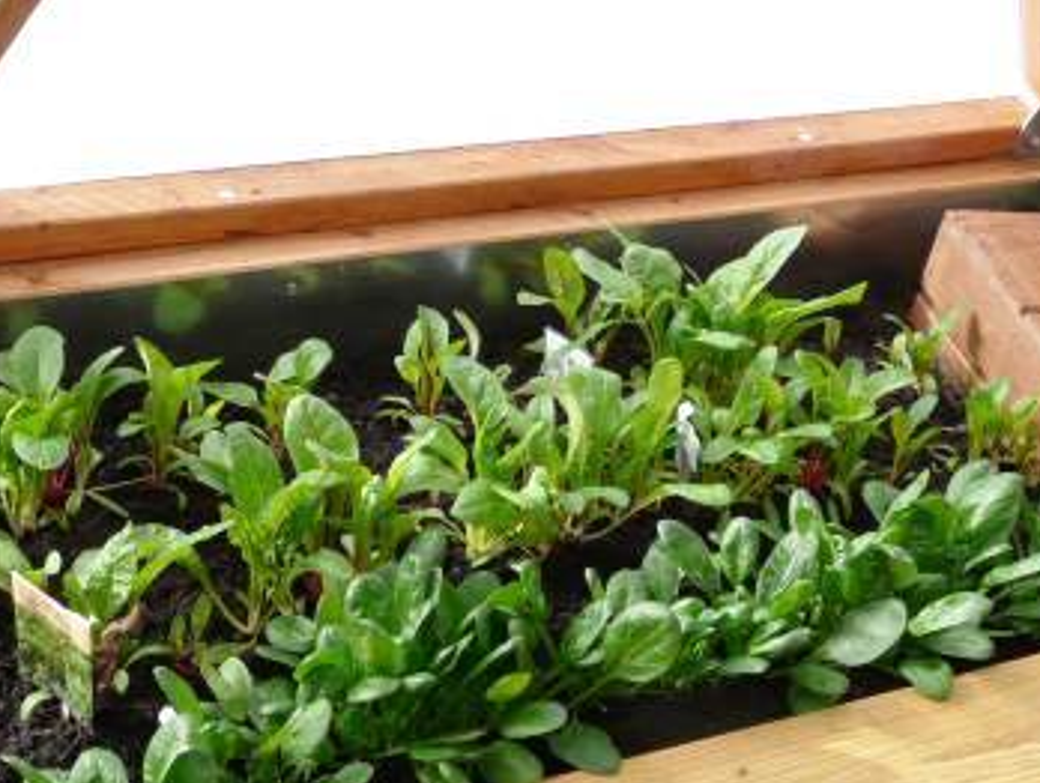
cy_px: 420
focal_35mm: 60
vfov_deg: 24.5
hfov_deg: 32.1
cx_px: 424
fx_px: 1805
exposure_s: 1/200
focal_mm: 6.3
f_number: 4
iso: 100
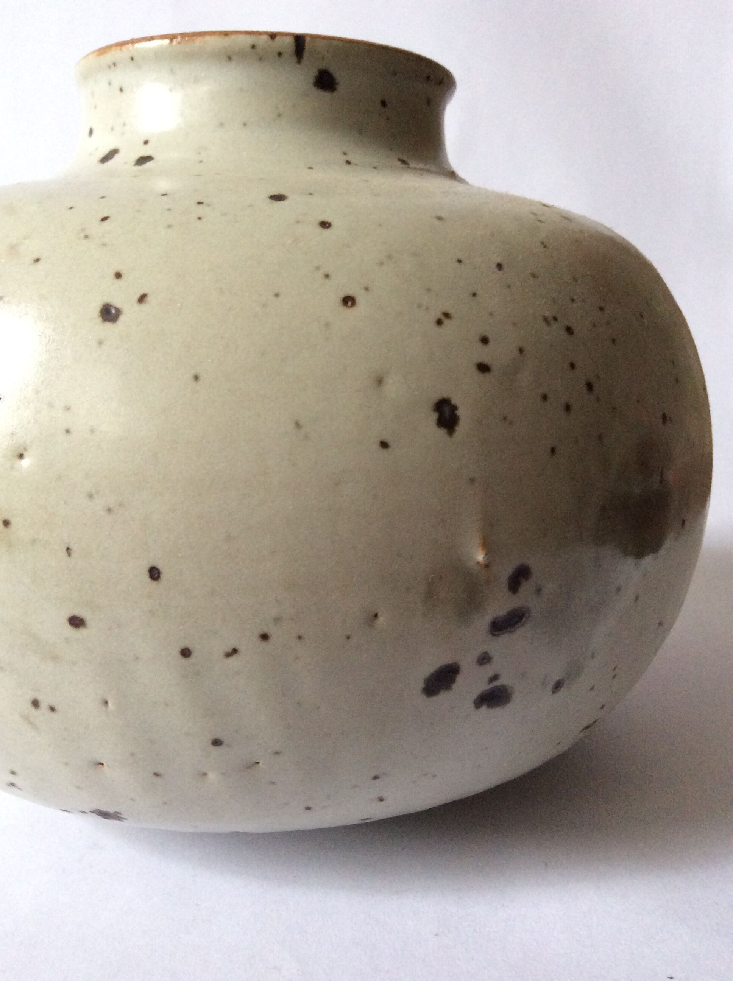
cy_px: 490
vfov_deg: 56.9
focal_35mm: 32
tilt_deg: -9.7
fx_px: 906
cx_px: 366
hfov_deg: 44.1
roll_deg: -0.1
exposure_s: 1/25
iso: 200
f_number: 2.4
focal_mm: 3.3
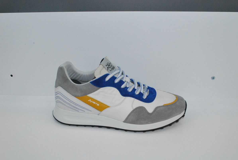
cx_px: 119
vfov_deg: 37.0
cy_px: 80
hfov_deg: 53.1
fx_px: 238
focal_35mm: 36
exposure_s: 1/200
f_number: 16
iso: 1600
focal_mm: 24
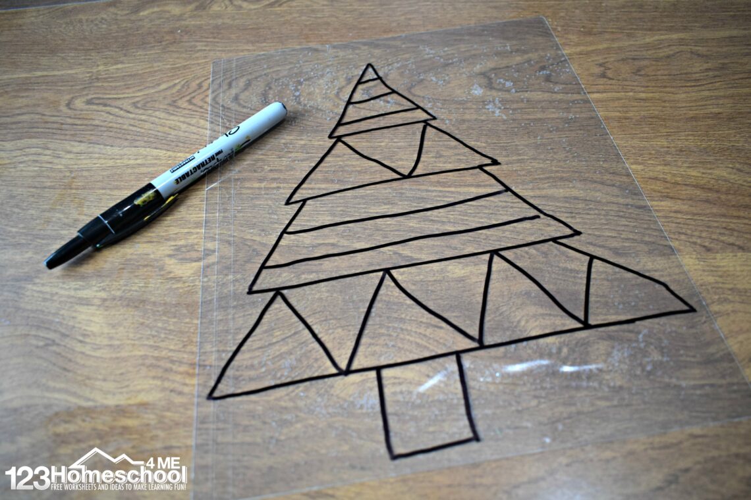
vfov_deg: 47.9
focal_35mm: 27
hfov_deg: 67.4
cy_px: 250
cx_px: 376
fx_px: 563
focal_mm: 18
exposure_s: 1/60
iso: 560
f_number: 4
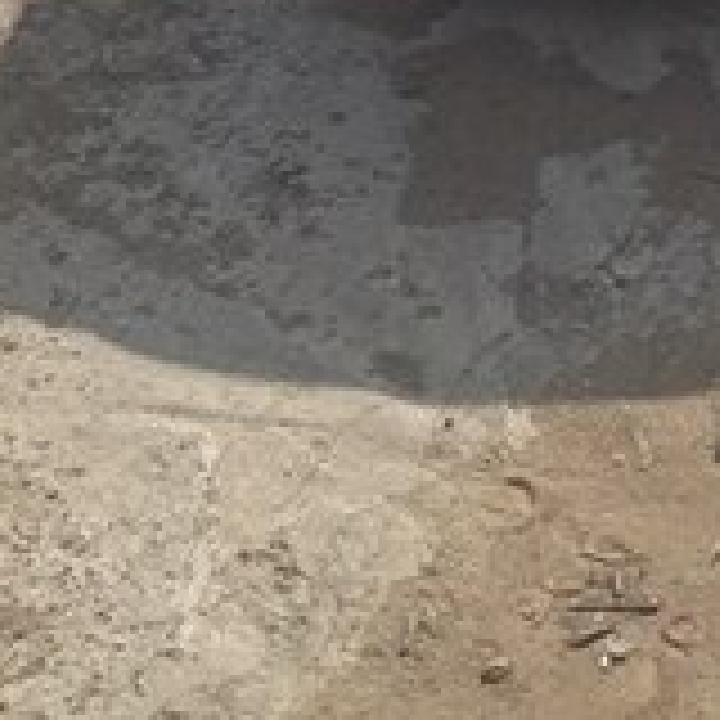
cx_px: 742
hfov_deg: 22.4
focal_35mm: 74
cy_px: -243
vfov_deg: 21.0
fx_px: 1741
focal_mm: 3.6
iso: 40
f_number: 1.9
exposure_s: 1/1364
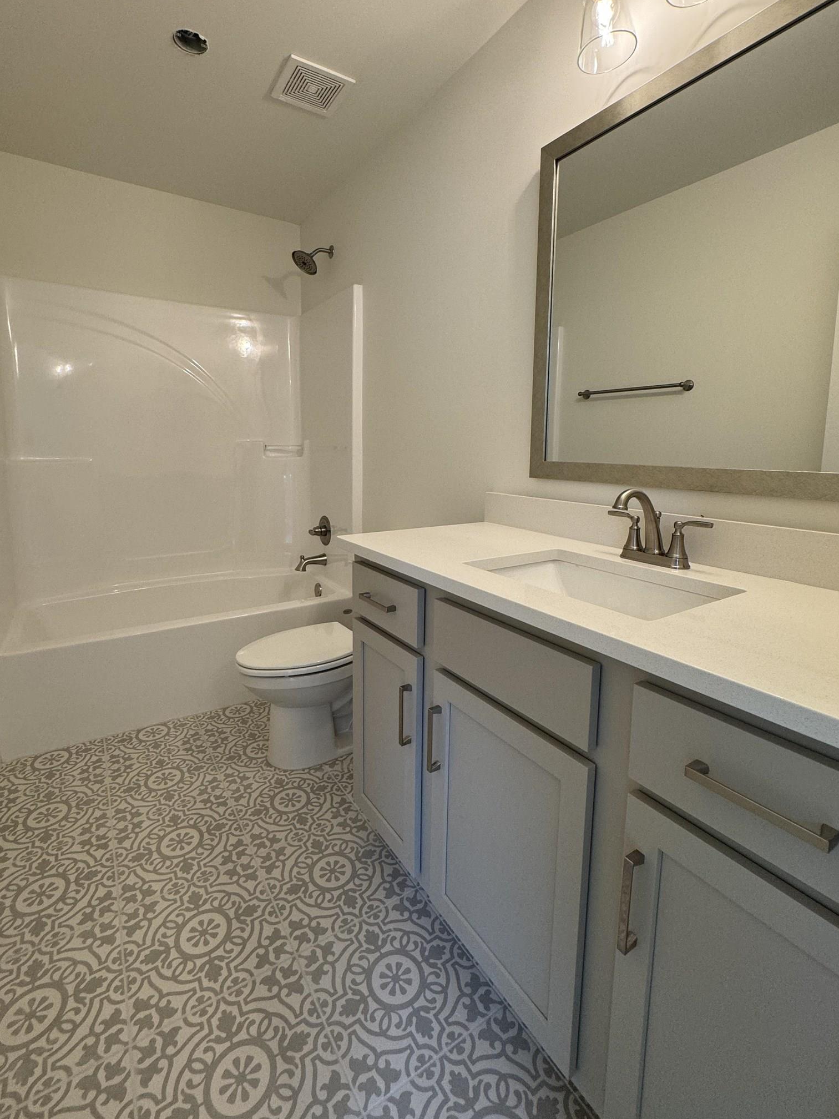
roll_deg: -0.1
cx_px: 408
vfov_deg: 94.2
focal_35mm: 16
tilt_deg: -6.6
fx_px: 517
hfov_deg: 78.1
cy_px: 509
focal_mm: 2.22
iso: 125
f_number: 2.2
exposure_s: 1/120
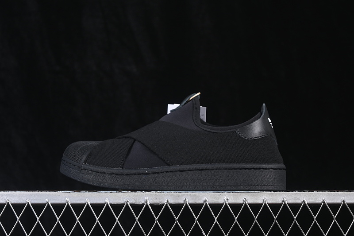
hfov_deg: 27.0
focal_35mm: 75
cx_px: 177
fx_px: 737
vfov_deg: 18.2
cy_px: 118
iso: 160
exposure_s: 1/60
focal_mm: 50
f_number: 6.3
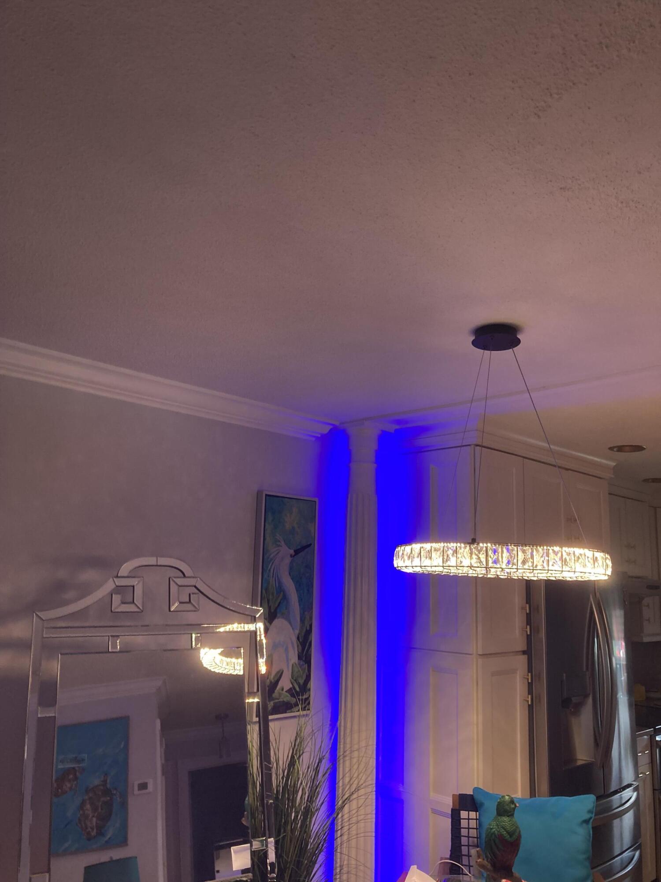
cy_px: 441
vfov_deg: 63.4
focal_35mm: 28
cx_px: 330
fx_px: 713
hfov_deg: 49.7
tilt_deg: +12.3
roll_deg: -2.2
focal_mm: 3.99
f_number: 1.8
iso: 160
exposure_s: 1/60
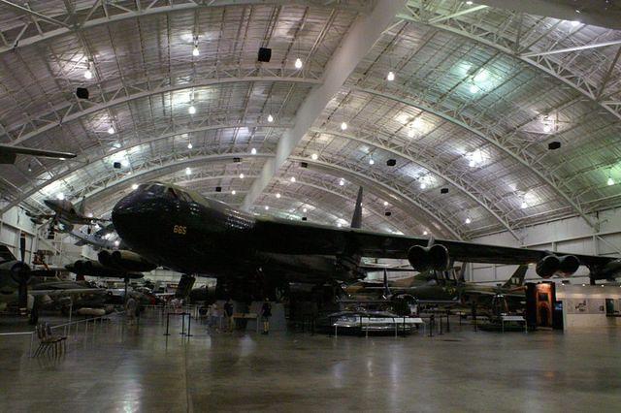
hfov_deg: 67.4
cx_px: 310
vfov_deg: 47.9
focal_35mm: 27
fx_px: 465
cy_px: 206
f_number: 6.3
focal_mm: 18
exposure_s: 1/50
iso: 3200
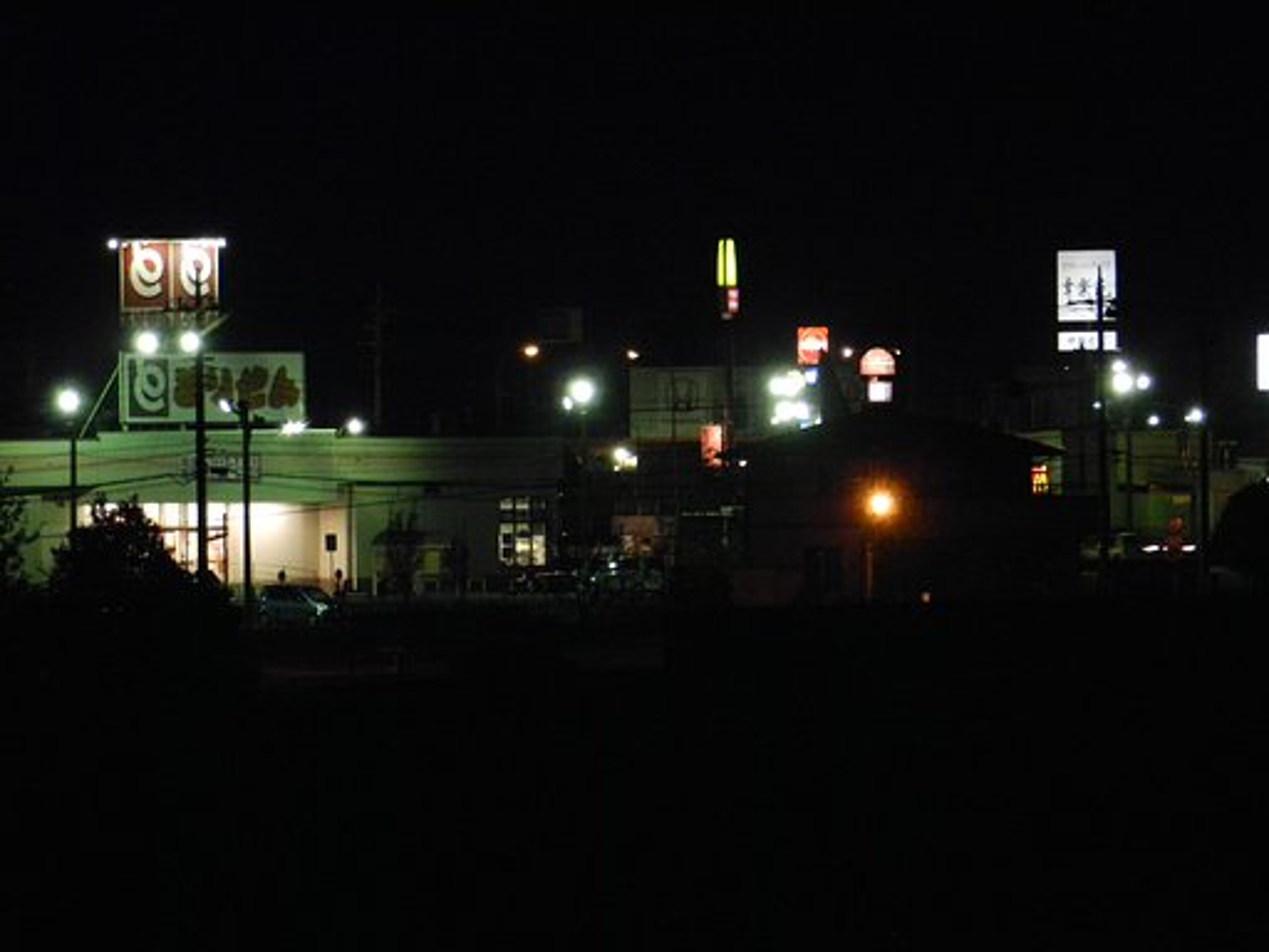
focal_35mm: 309
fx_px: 11328
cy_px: 476
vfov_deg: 4.8
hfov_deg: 6.4
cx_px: 634
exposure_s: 1/30
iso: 560
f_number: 5.4
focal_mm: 55
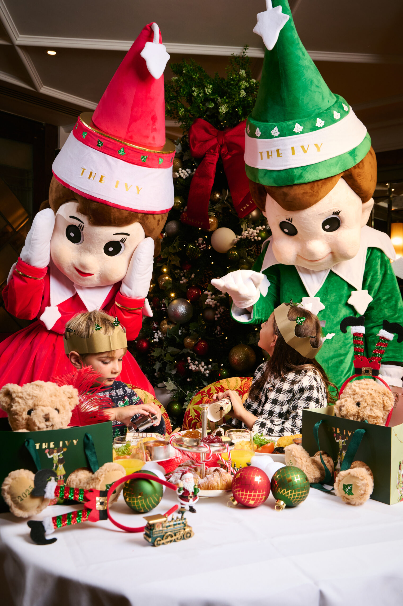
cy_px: 303
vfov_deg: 53.2
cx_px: 202
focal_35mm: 36
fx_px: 605
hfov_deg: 36.8
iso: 1600
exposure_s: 1/125
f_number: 8
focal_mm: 36
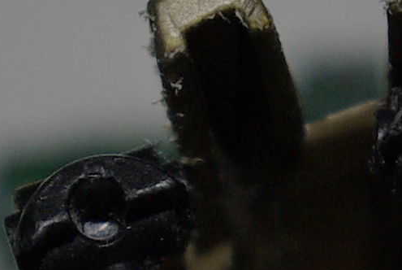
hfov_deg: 4.4
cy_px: 371
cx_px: 287
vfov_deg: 2.9
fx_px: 5247
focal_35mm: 469
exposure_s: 1/60
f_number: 8
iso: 400
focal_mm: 40
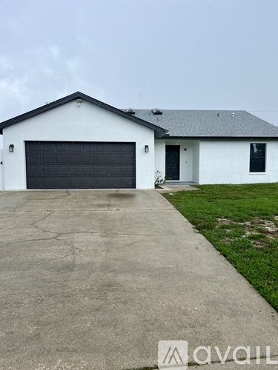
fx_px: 278
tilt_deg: -4.0
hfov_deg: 53.1
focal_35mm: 26
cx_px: 139
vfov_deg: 67.3
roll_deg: +0.5
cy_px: 185
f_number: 1.5
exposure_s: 1/1808
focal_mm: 5.7
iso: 50
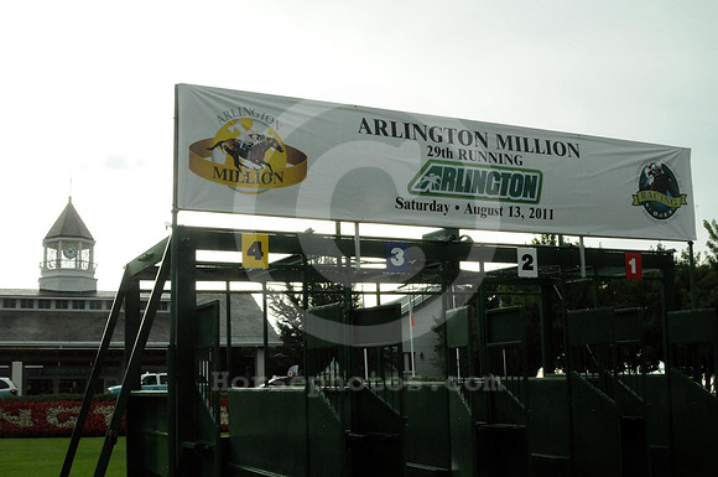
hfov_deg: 46.5
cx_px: 359
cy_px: 238
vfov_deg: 31.8
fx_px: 836
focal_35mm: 42
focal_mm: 28
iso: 2000
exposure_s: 1/125
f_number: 22
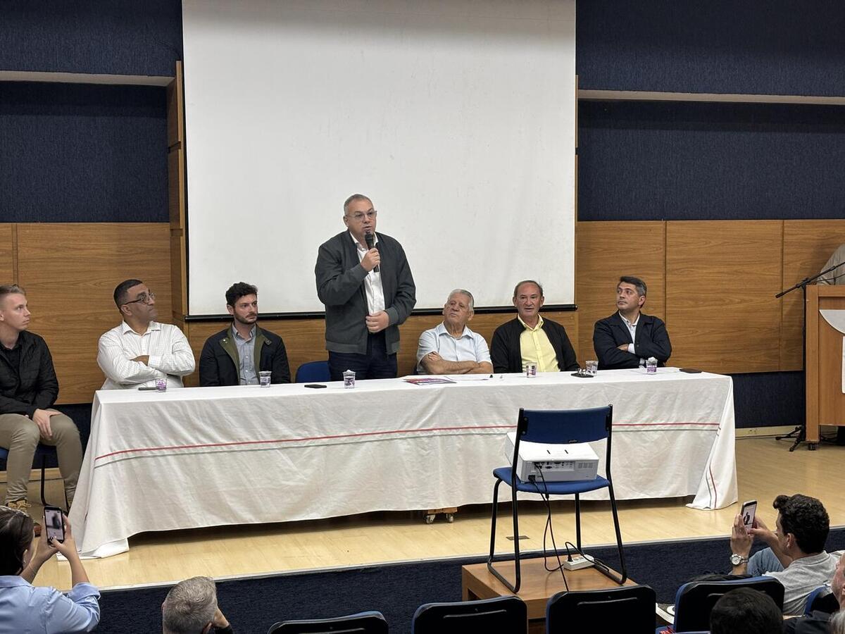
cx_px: 422
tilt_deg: -3.8
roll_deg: +0.2
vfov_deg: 28.0
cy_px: 317
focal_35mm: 52
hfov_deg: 36.8
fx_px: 1269
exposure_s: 1/40
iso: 100
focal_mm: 5.96
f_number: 1.6
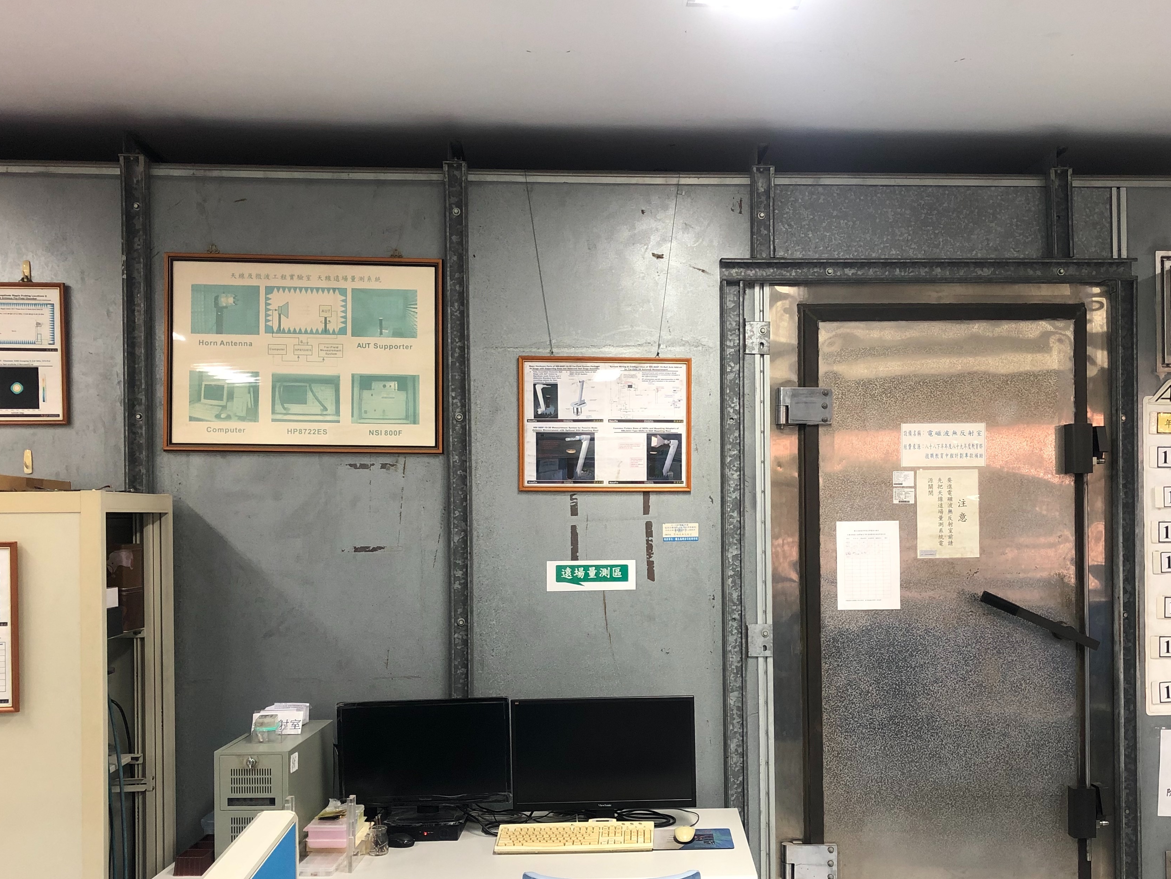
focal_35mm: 34
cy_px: 528
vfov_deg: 41.6
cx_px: 648
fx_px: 1150
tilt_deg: +0.1
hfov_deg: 53.9
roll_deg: +0.8
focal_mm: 3.99
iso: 40
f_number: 1.8
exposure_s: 1/20
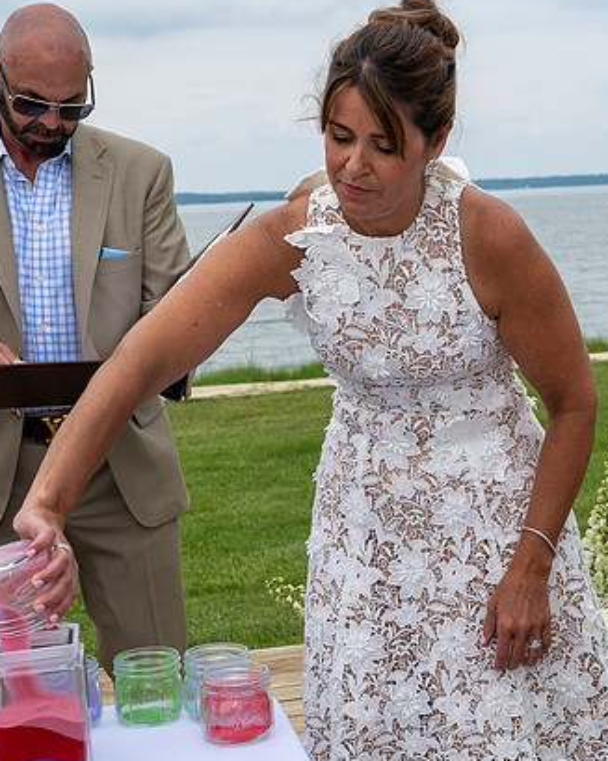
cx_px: 473
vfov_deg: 26.4
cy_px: 348
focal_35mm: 72
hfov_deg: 21.0
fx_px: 1620
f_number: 8
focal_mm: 44
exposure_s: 1/250
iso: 90
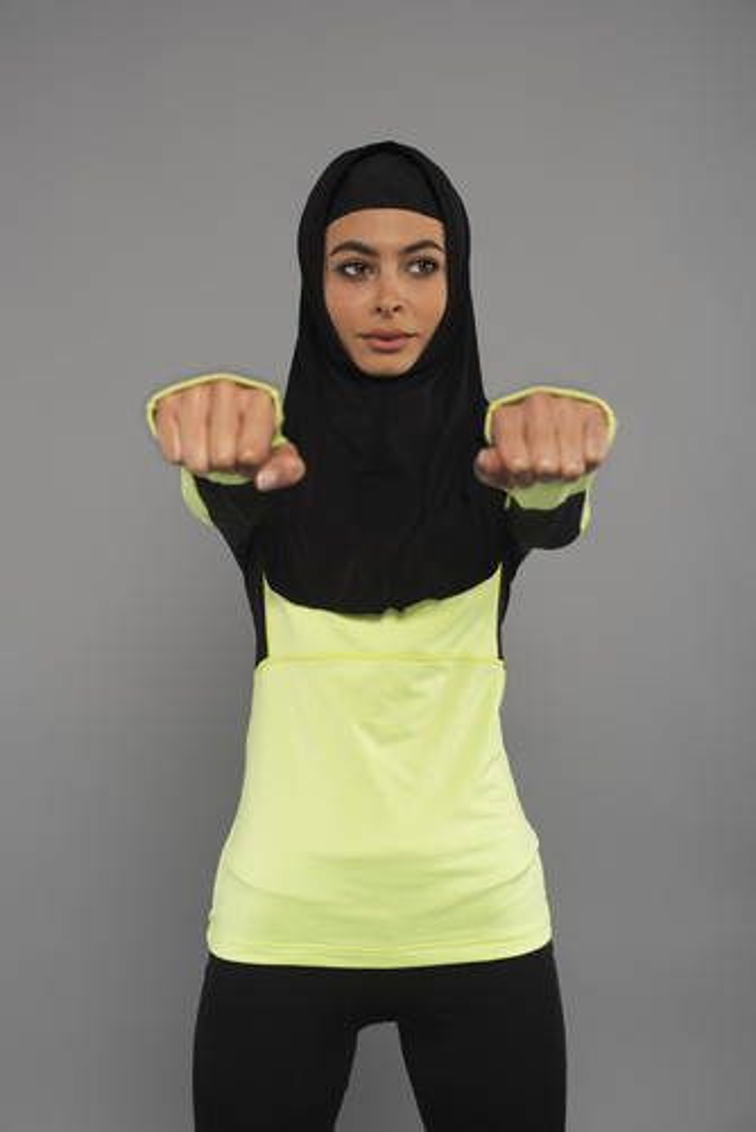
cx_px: 378
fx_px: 1573
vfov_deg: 39.6
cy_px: 566
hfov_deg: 27.0
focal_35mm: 50
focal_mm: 50
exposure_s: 1/200
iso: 100
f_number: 5
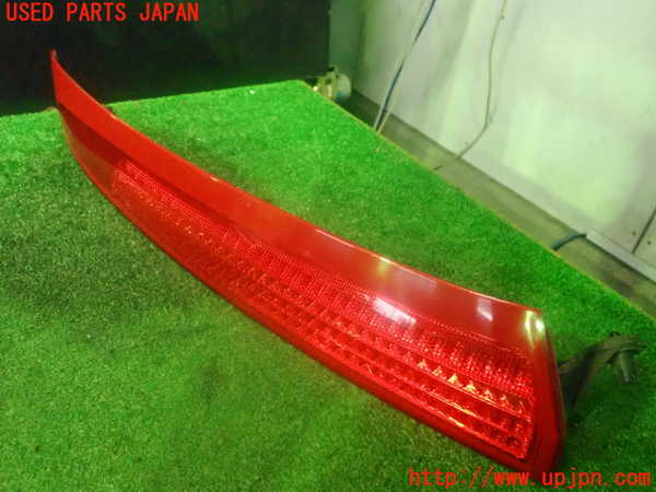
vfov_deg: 46.8
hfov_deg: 60.0
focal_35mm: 30
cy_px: 246
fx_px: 569
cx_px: 328
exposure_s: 1/80
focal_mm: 5.5
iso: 3200
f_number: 2.3
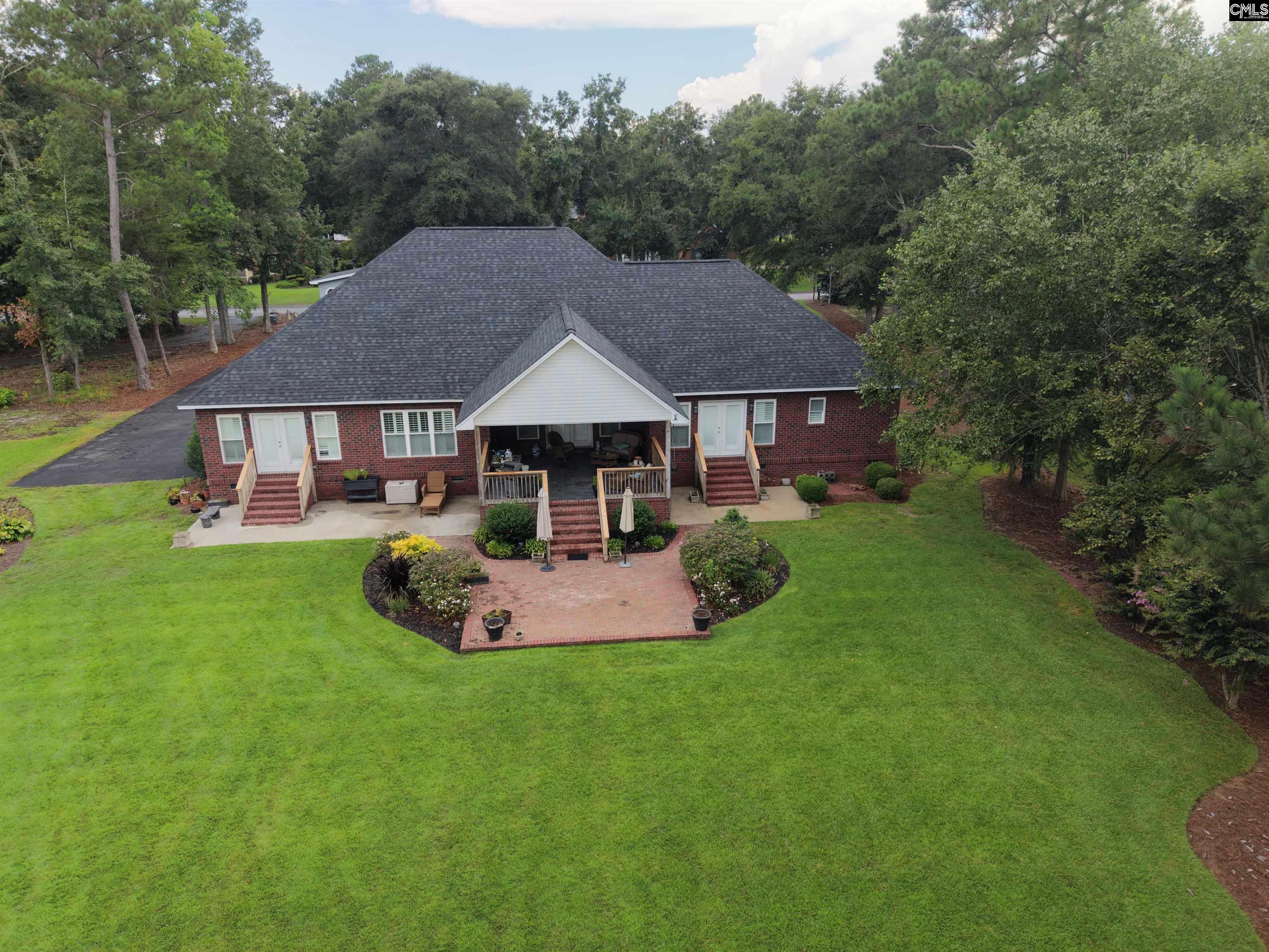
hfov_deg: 71.6
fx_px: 880
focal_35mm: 24
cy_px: 476
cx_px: 634
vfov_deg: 56.8
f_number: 1.8
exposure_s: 1/400
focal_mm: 8.67
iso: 100
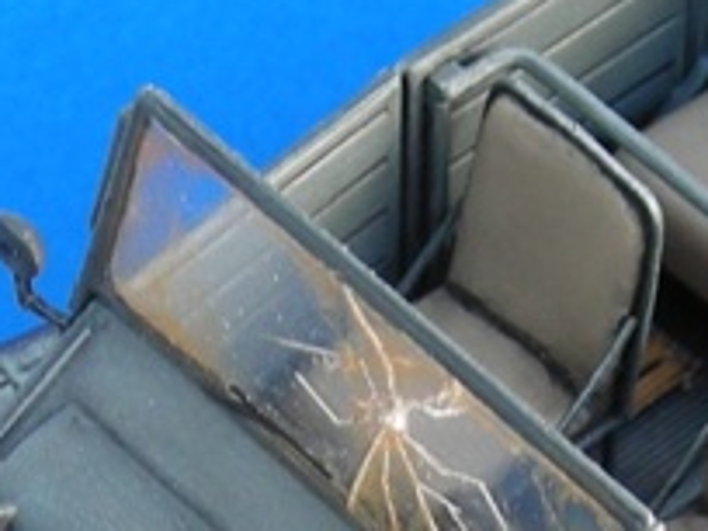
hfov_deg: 13.2
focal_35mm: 149
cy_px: 576
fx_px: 3047
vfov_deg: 9.9
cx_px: 593
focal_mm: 6.3
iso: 50
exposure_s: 1/30.4
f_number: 3.2
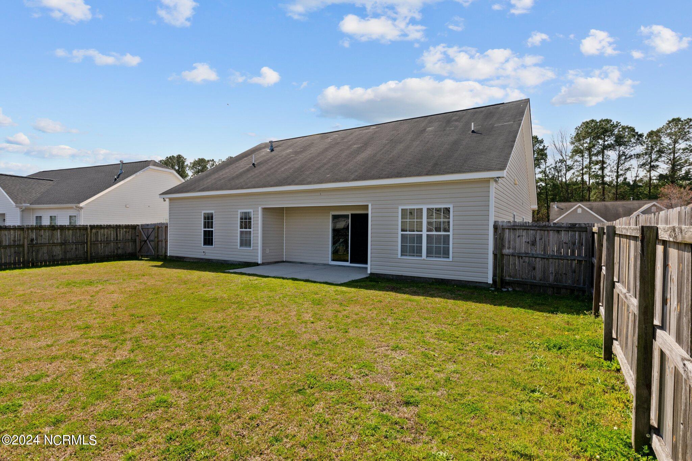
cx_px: 346
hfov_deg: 86.9
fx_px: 365
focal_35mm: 19
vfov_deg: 64.5
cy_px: 230
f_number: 10
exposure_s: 1/640
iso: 400
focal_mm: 19
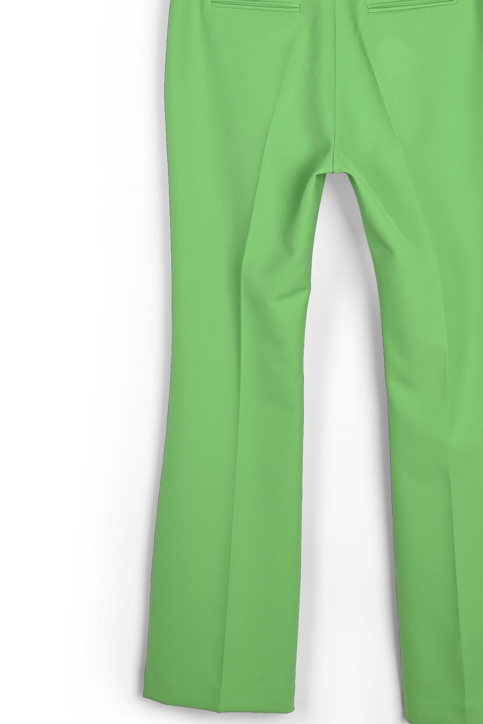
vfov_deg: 21.4
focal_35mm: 95
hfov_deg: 14.4
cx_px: 331
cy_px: 249
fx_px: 1912
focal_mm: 44
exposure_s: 1/125
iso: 100
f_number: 11
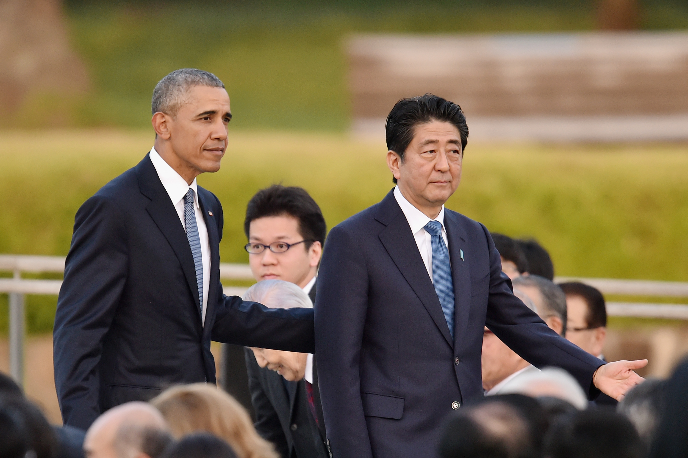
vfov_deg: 2.5
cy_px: 229
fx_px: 10505
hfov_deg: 3.8
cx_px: 344
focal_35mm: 550
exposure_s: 1/1250
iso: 800
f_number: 4
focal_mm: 550
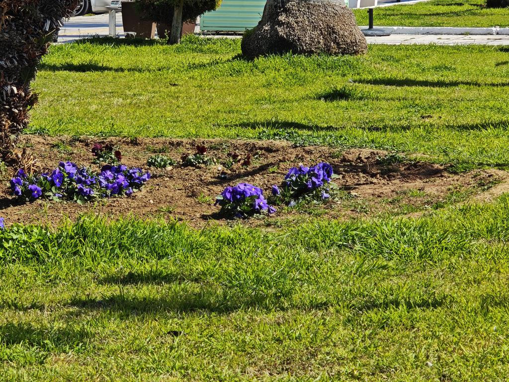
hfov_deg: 13.4
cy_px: 191
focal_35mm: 147
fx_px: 2162
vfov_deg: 10.1
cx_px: 254
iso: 50
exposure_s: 1/664
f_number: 2
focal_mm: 9
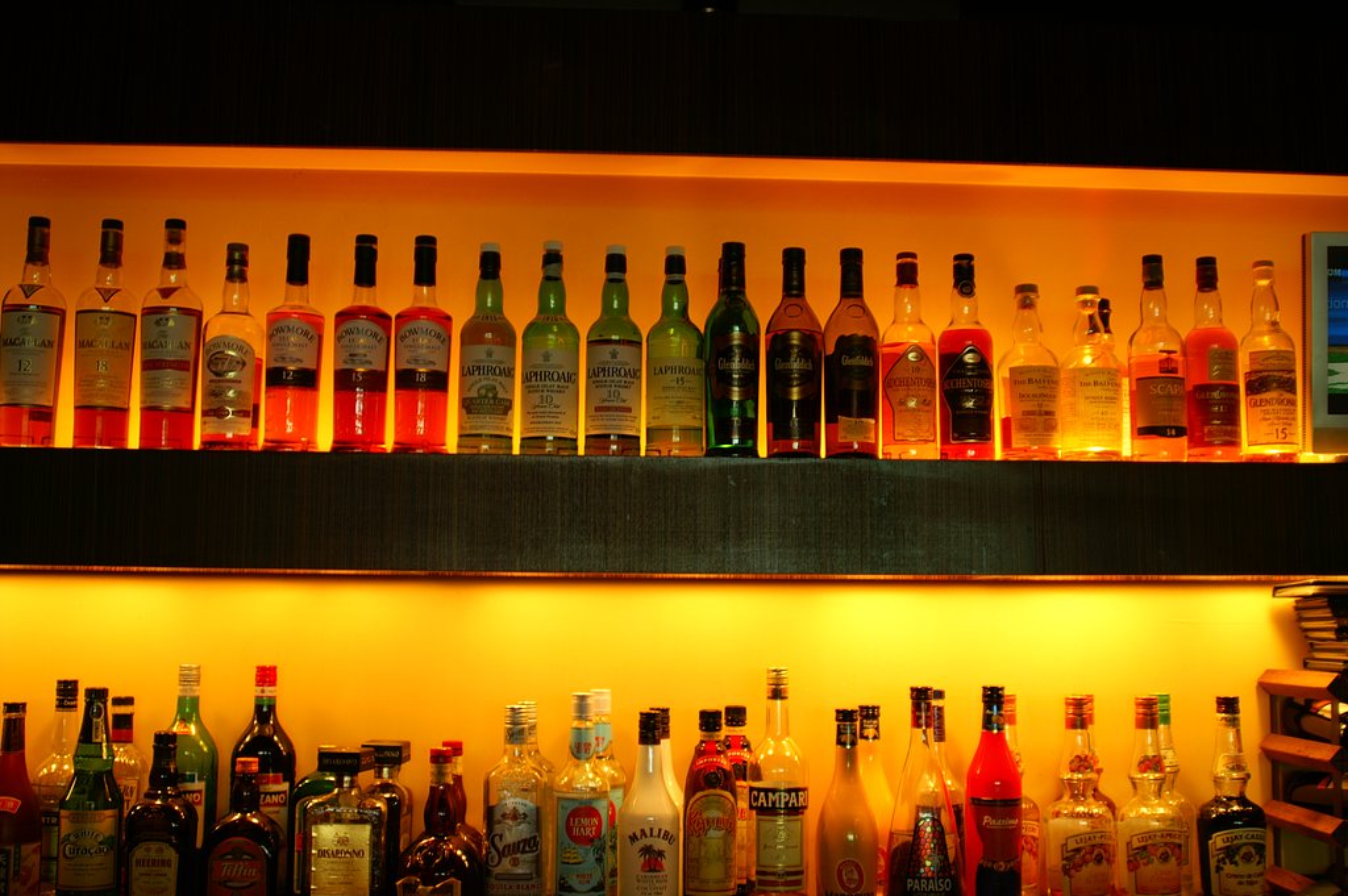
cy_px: 448
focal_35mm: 39
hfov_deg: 49.6
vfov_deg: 34.2
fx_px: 1459
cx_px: 674
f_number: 3.5
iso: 100
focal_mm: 26
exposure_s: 1/13
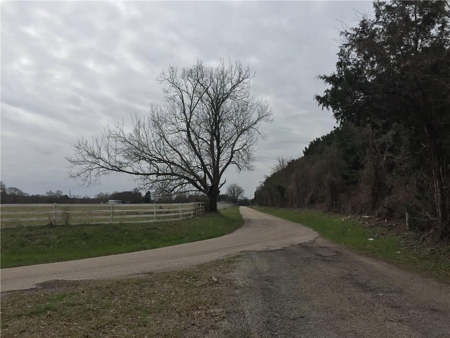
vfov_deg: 48.2
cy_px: 169
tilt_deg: +6.2
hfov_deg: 61.7
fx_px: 377
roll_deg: -1.8
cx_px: 225
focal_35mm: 29
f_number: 2.2
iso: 32
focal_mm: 4.15
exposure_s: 1/4950
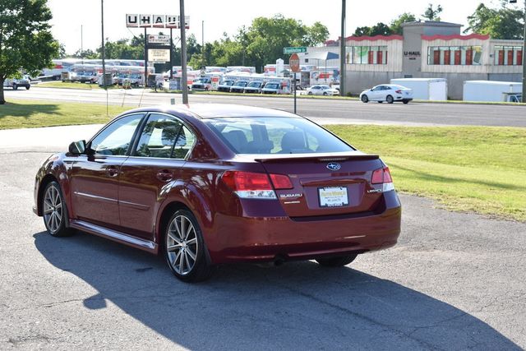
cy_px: 176
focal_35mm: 60
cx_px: 263
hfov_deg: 33.4
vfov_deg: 22.6
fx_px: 877
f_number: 7.1
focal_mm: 40
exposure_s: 1/250
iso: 200
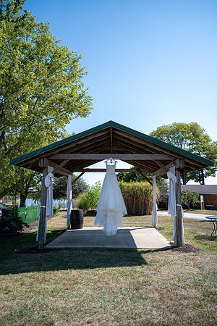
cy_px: 163
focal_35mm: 24
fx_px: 217
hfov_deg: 53.1
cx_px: 108
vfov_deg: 73.7
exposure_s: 1/1000
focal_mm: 24
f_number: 2.8
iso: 100
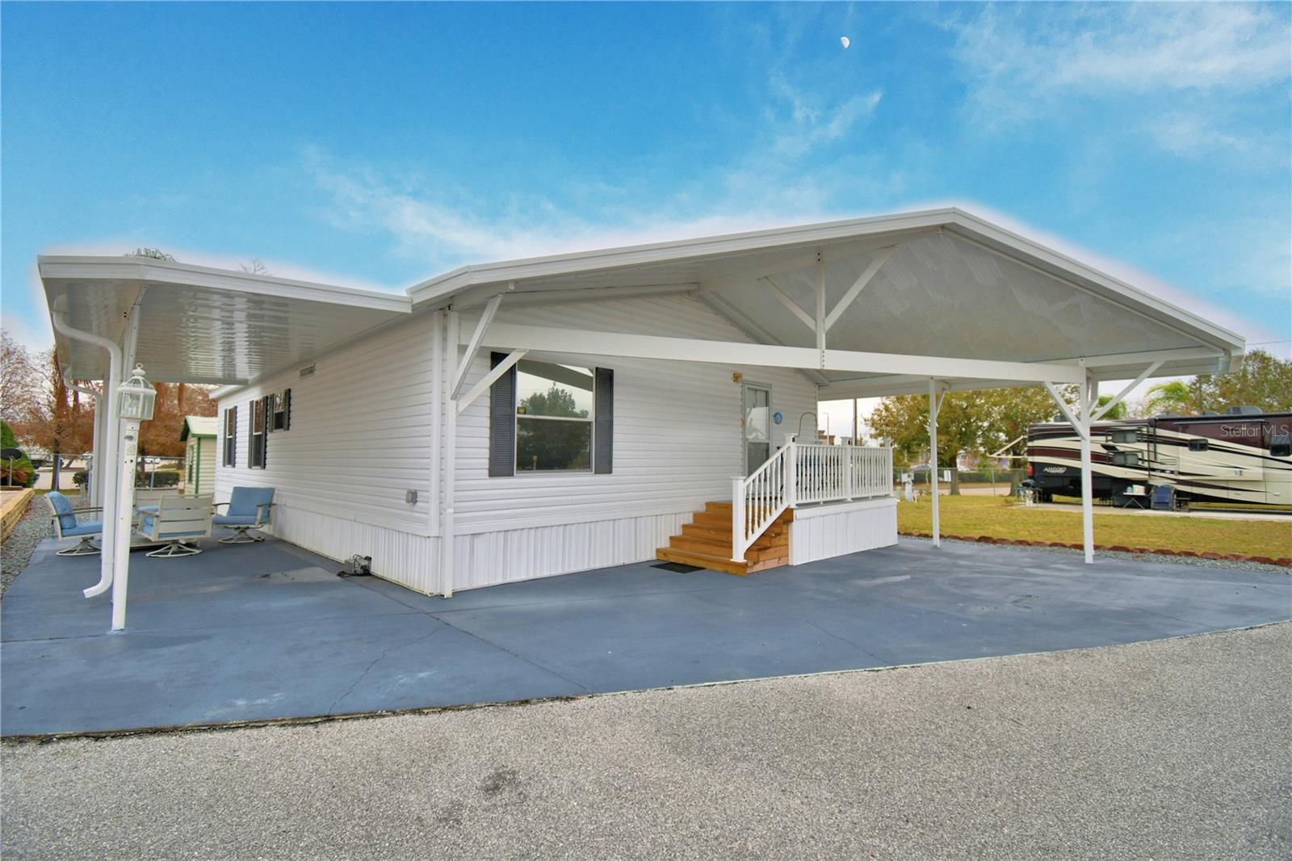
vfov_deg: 77.3
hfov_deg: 100.4
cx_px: 646
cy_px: 430
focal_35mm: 15
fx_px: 538
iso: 100
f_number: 4.5
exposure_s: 1/640
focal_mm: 10
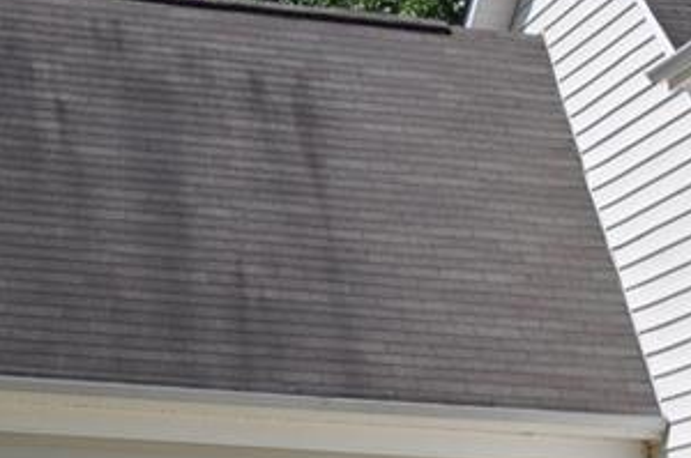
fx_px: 3143
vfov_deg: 8.3
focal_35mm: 164
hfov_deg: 12.3
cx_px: 806
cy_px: 381
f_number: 10
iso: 200
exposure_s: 1/400
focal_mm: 32
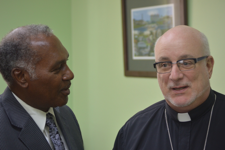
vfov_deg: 16.5
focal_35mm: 82
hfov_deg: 24.6
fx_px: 515
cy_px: 75
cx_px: 112
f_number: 4.5
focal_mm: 55
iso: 400
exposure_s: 1/80
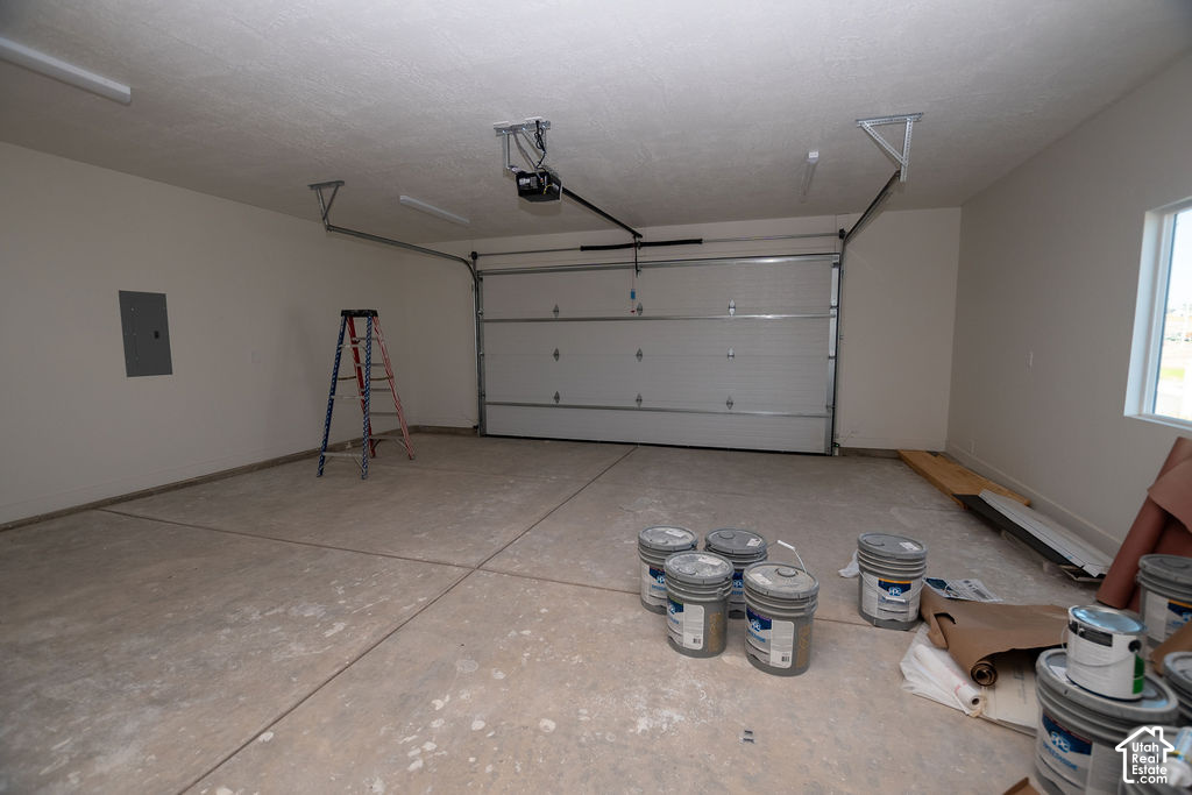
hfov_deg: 100.1
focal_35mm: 15
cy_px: 398
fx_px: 499
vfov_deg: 77.1
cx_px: 596
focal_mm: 10
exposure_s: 1/200
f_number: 4
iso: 100
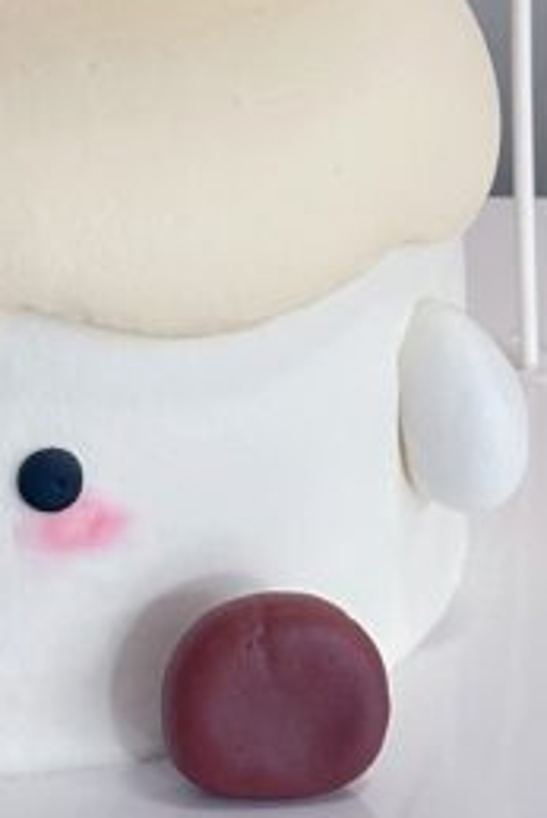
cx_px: -76
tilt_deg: -17.2
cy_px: -88
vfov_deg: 10.3
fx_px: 4484
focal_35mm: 197
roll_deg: -1.7
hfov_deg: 6.9
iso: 64
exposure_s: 1/50
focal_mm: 6.86
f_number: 1.78
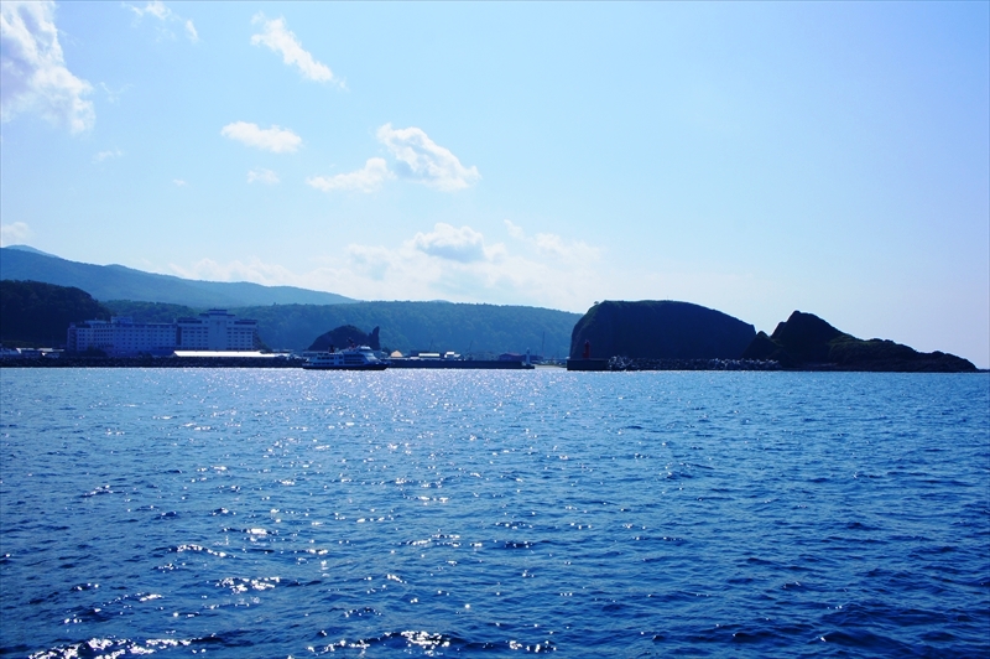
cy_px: 330
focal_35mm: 36
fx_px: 989
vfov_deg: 36.8
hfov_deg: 53.2
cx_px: 495
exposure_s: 1/500
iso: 200
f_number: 13
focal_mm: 24
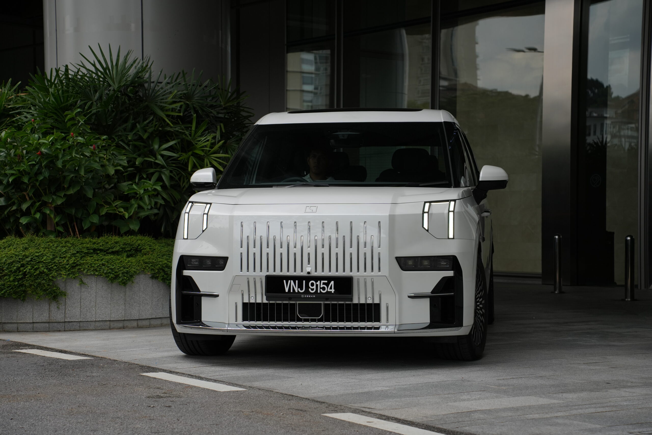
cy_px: 218
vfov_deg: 18.2
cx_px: 326
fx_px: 1358
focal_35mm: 75
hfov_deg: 27.0
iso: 320
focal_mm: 75
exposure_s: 1/640
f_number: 6.3
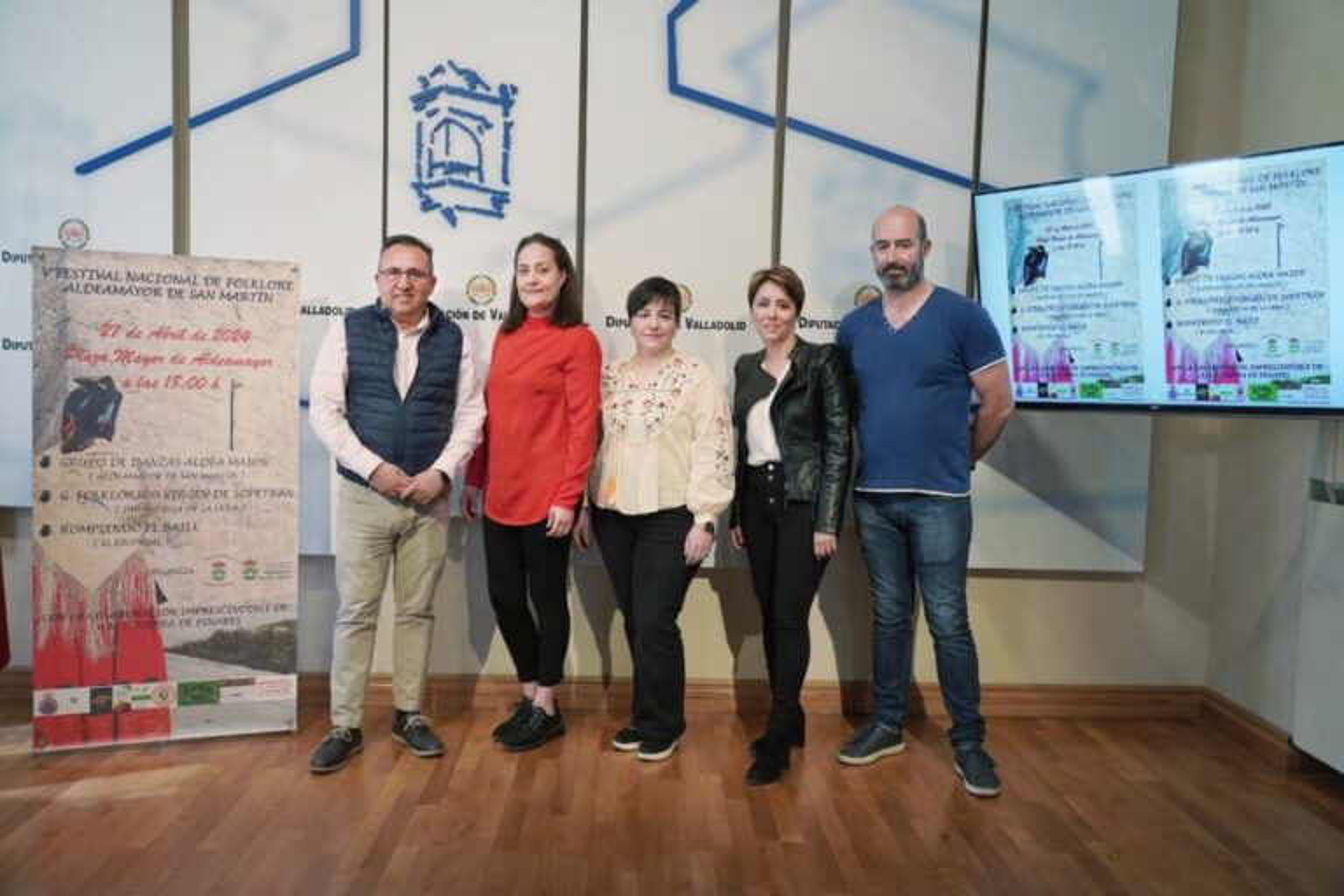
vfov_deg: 40.0
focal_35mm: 33
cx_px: 672
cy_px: 448
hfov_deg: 57.2
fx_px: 1232
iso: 640
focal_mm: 33
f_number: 4
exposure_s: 1/160
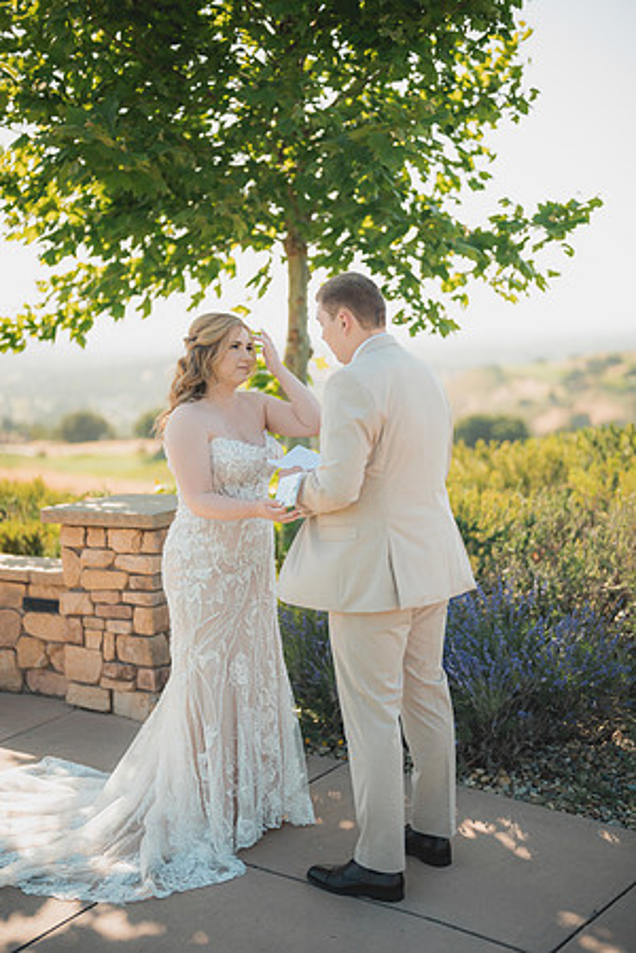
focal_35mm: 50
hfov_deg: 27.0
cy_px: 476
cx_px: 318
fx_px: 1325
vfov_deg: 39.6
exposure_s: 1/1600
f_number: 1.2
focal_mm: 50
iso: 50
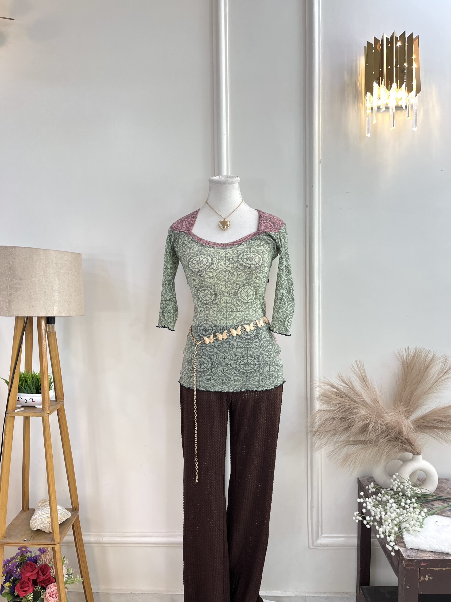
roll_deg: +0.2
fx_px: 452
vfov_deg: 67.3
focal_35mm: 26
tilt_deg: -4.4
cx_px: 226
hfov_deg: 53.1
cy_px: 301
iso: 80
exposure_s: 1/100
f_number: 1.6
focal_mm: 5.1
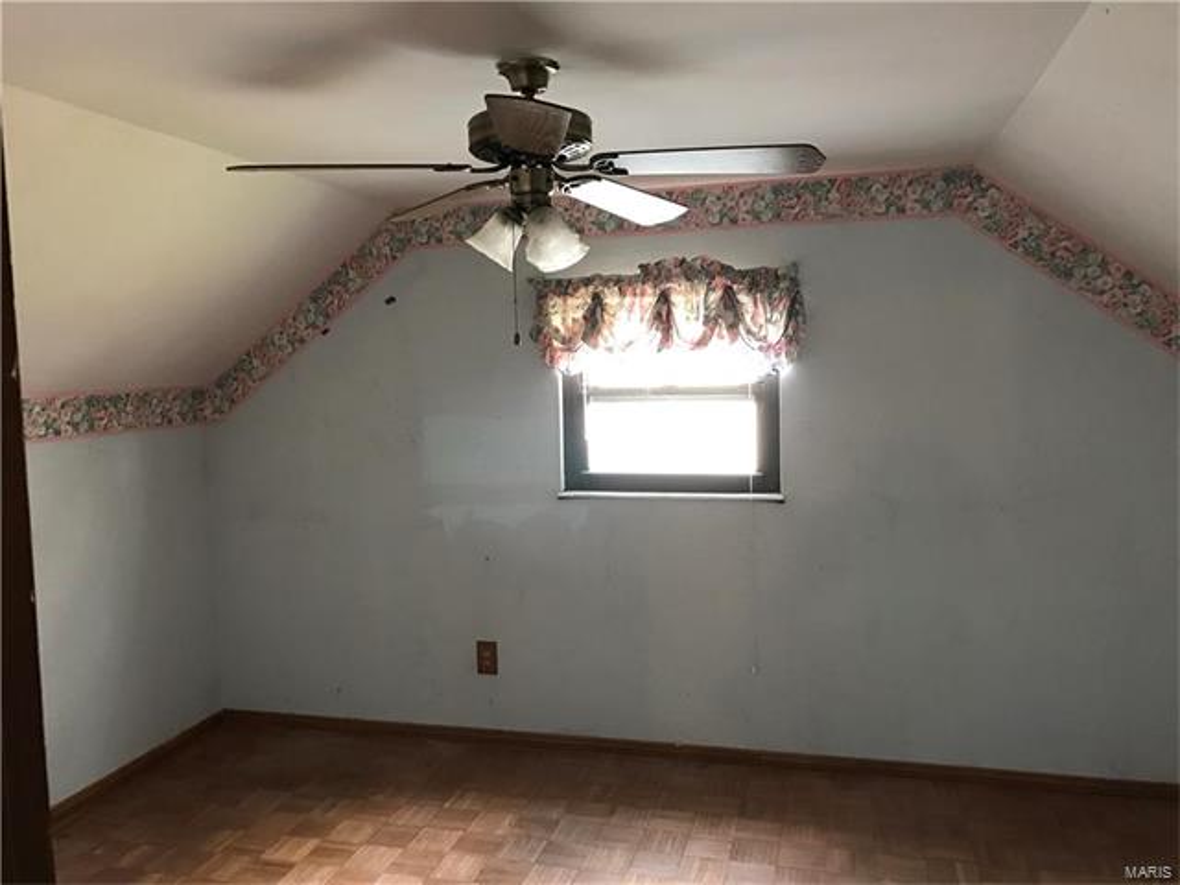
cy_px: 442
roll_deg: +0.5
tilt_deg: -4.5
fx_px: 954
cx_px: 590
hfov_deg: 63.4
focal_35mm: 28
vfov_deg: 49.7
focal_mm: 3.99
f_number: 1.8
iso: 64
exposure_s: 1/15
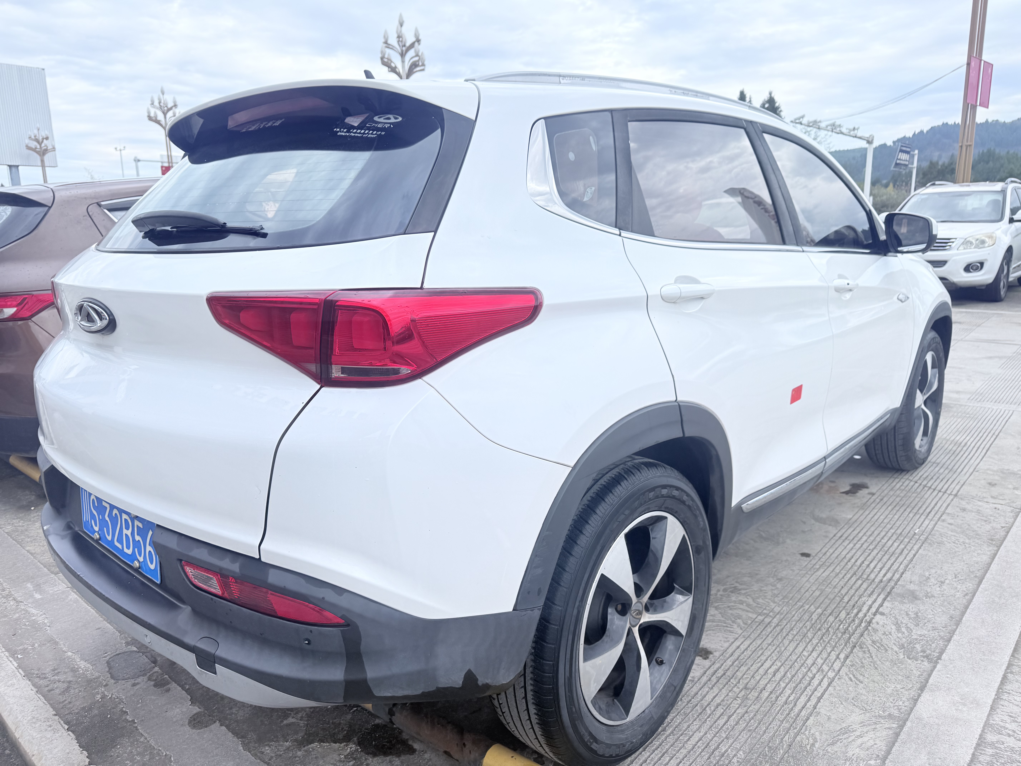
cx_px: 510
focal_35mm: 24
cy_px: 383
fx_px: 708
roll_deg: +1.5
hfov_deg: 71.6
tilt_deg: -10.7
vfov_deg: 56.8
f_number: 1.78
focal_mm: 6.76
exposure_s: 1/1018
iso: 80
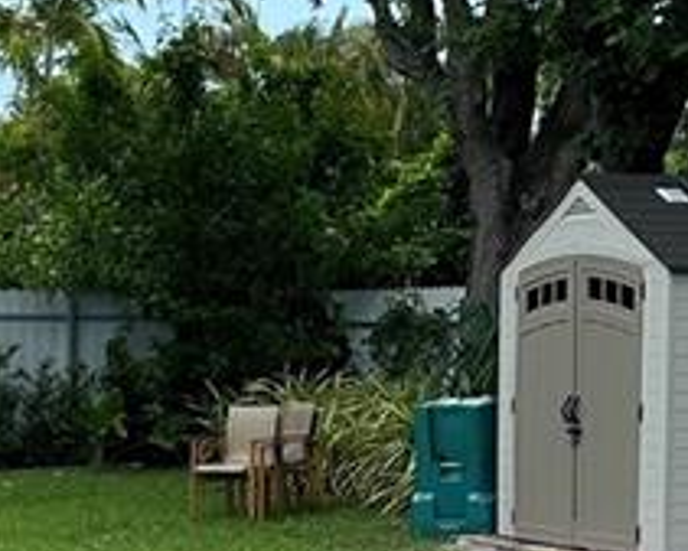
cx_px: -75
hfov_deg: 14.1
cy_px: 417
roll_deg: -1.2
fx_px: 2709
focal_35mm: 133
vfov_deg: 11.6
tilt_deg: -2.1
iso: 80
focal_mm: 6.86
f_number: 1.78
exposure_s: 1/1289
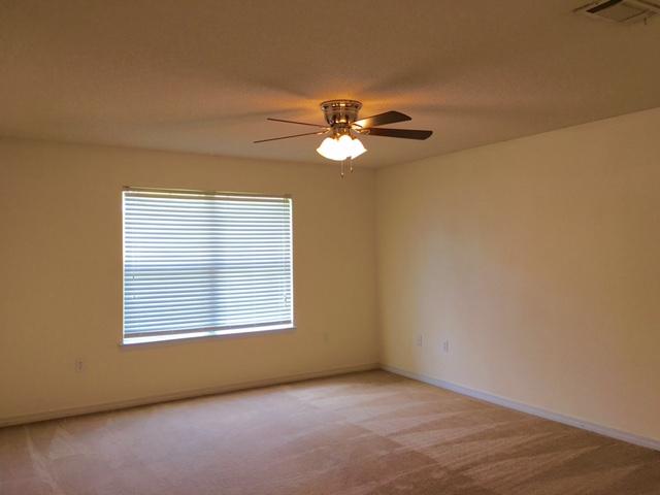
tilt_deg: +0.6
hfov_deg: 61.7
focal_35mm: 29
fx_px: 553
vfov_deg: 48.2
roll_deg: +0.2
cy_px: 248
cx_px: 330
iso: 25
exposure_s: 1/30
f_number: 2.2
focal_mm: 4.15
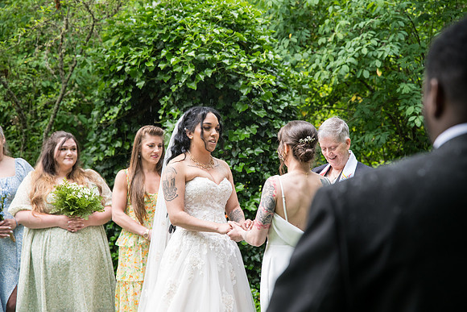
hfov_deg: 28.8
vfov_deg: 19.5
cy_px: 156
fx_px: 908
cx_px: 234
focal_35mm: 70
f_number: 4
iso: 1000
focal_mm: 70
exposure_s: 1/400
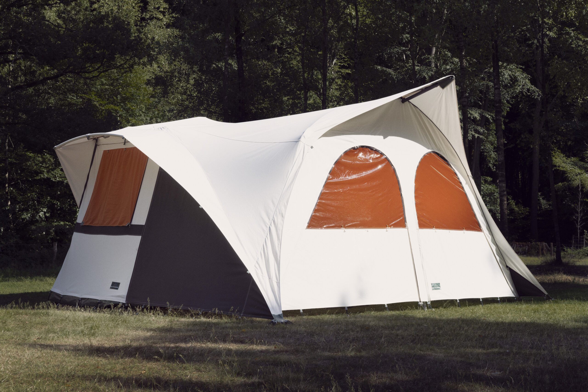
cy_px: 196
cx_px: 294
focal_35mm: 55
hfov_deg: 36.2
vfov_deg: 24.6
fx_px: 898
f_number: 11
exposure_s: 1/500
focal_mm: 55
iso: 400
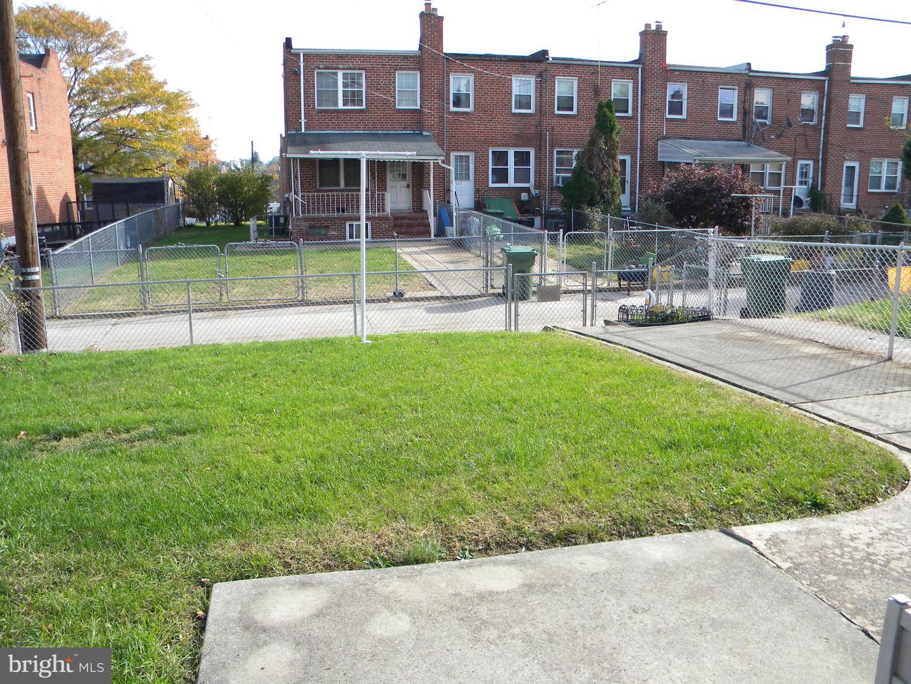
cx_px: 456
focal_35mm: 28
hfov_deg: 63.4
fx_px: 737
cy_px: 342
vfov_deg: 49.7
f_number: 3.5
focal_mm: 5
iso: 127
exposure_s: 1/498
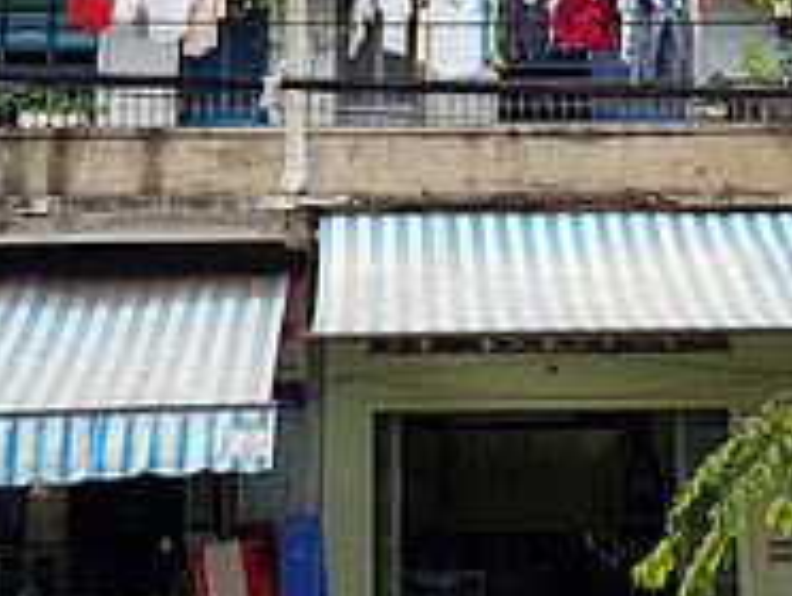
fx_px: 1856
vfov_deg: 18.1
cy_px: 100
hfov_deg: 24.1
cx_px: 464
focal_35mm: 81
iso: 40
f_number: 1.7
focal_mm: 4.2
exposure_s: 1/147
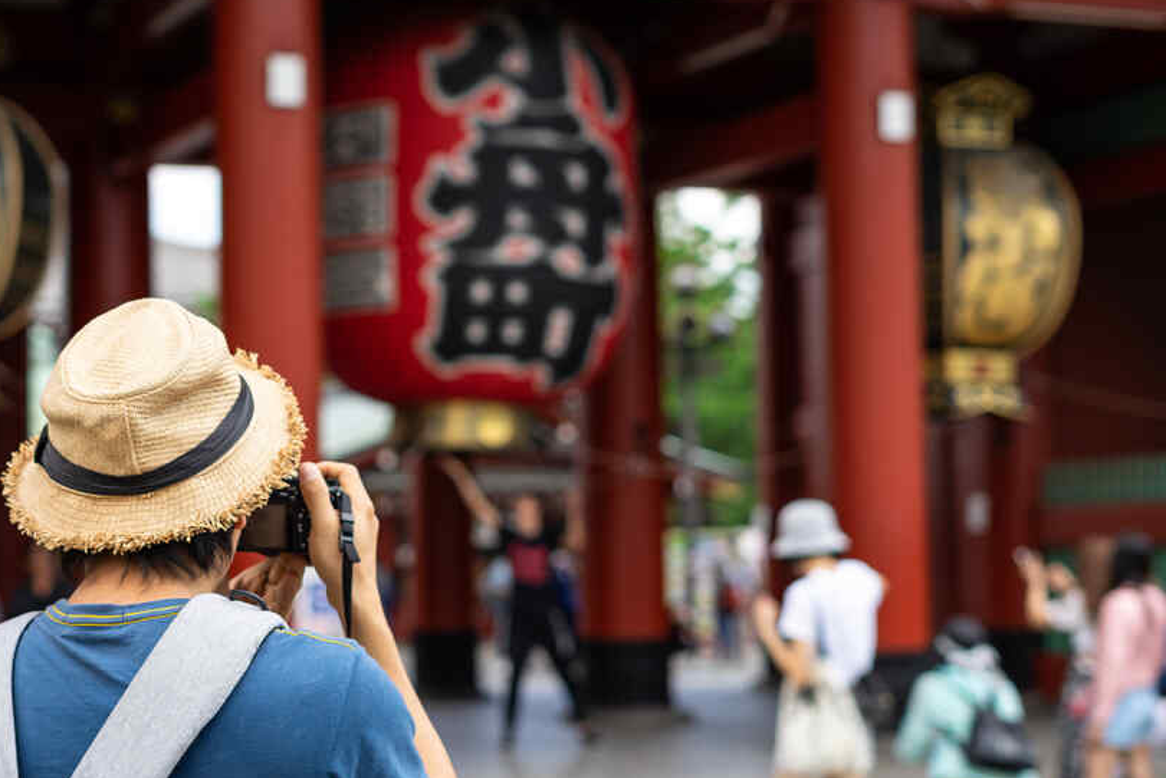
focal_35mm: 74
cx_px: 395
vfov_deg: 18.4
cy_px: 394
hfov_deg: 27.2
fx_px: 2397
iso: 100
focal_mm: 50
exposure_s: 1/500
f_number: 2.8
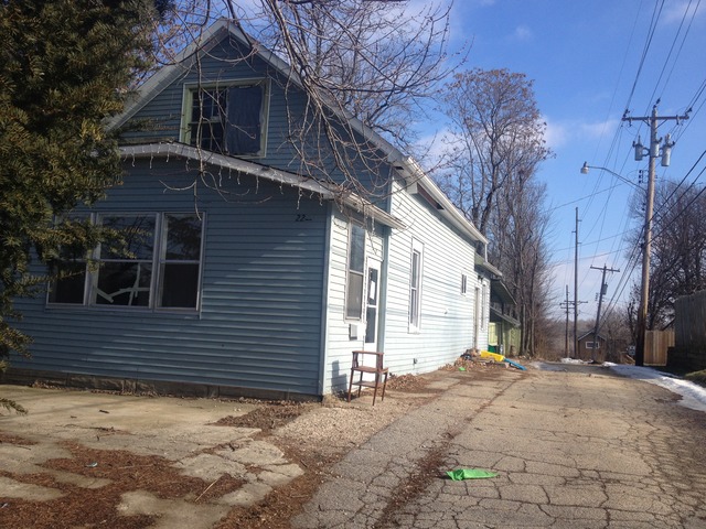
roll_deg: -3.4
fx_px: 714
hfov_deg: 52.6
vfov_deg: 40.7
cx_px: 353
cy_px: 264
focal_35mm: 35
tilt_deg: +6.1
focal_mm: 4.28
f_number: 2.4
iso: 50
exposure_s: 1/1200
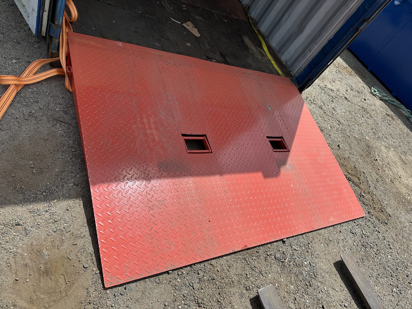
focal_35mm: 24
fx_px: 286
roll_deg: -37.8
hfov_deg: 71.6
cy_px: 154
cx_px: 206
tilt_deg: -40.6
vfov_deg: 56.8
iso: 80
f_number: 1.78
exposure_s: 1/5848
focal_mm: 6.86
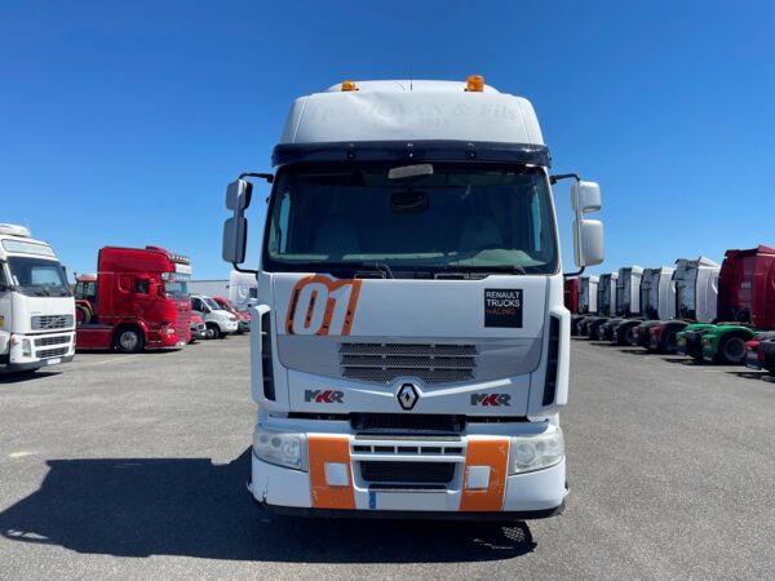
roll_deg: -1.2
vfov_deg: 53.1
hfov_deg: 67.3
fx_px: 582
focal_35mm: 26
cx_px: 388
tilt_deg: +3.5
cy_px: 290
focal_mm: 4.2
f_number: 1.6
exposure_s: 1/3205
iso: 32
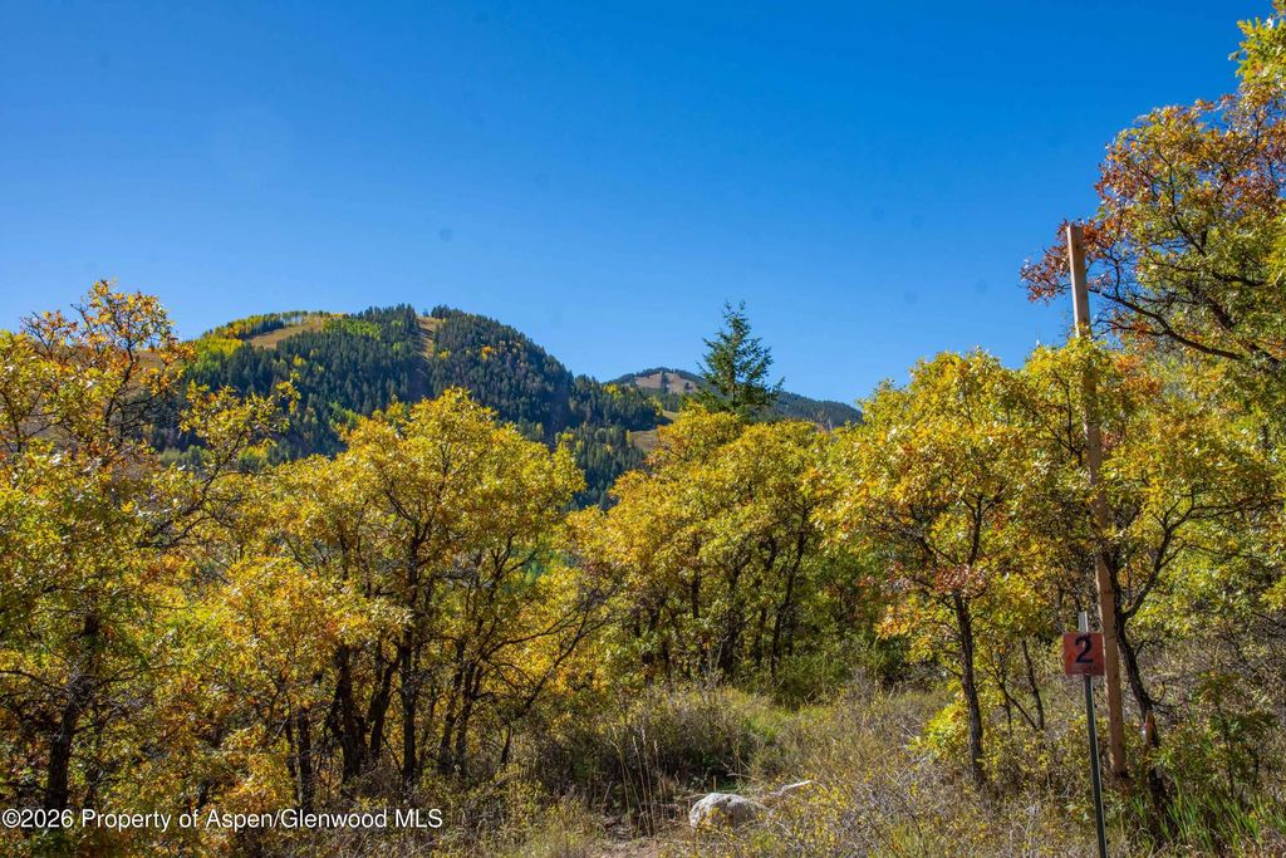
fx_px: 1286
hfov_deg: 53.1
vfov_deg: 36.9
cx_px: 643
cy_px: 429
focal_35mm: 36
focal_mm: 24
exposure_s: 1/250
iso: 250
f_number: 10
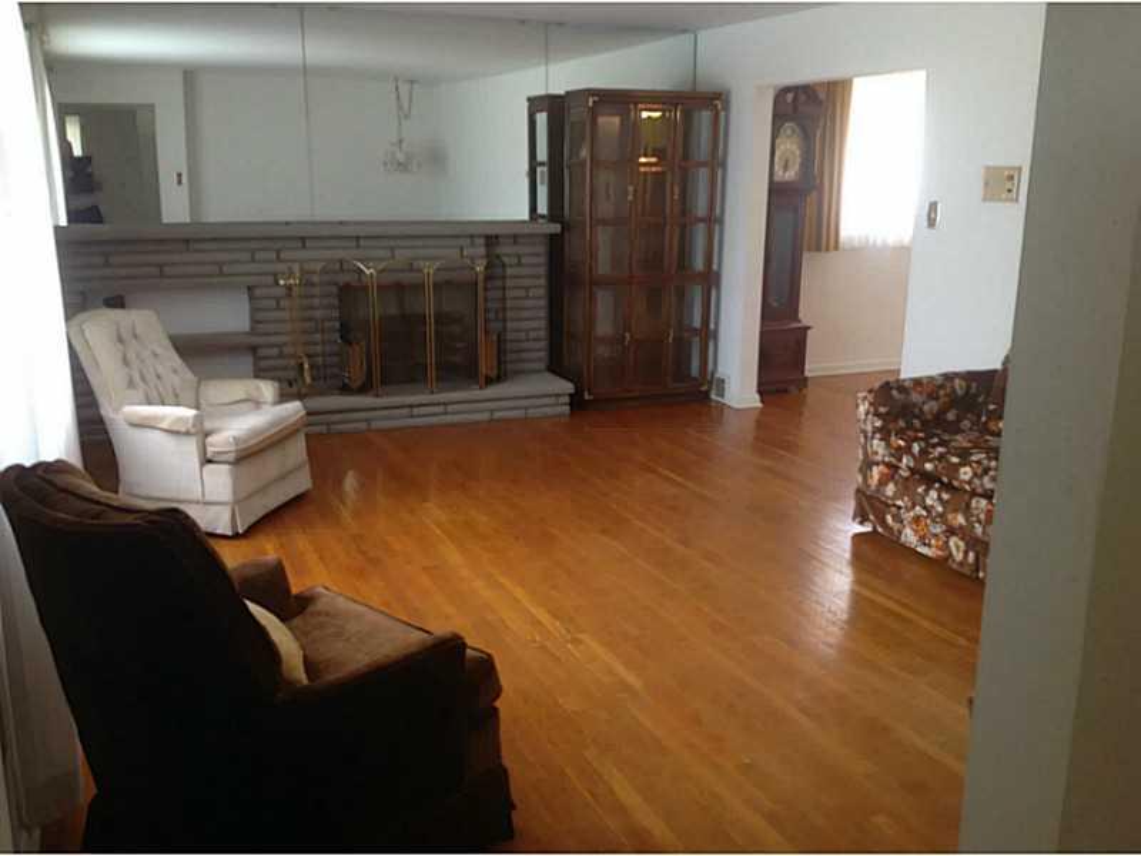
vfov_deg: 40.7
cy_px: 428
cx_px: 570
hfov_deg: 52.6
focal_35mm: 35
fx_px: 1154
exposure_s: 1/15
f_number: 2.4
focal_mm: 4.28
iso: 125
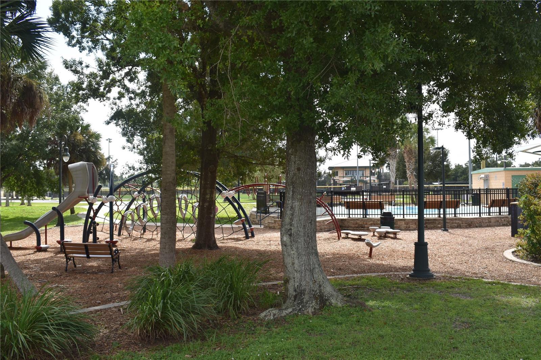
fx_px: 518
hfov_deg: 55.1
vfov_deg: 38.3
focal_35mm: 34
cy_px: 180
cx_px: 270
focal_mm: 23
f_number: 8
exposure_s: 1/200
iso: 100
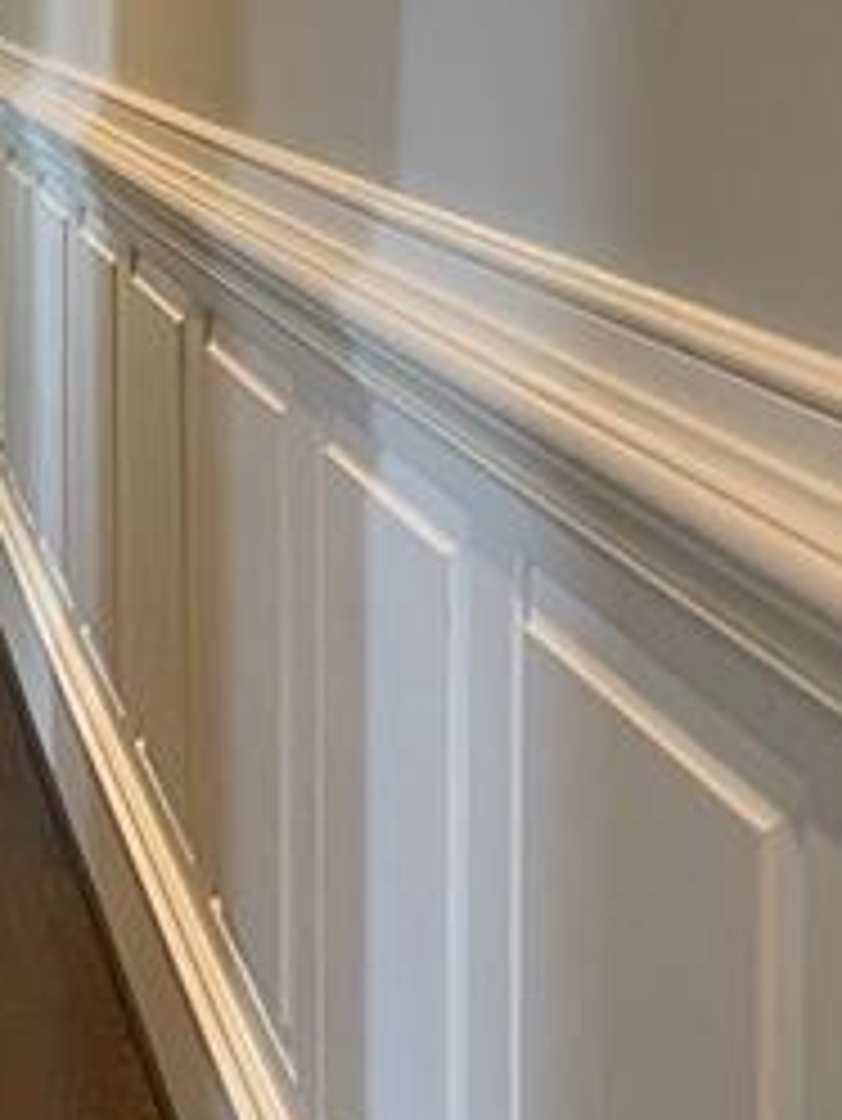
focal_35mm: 77
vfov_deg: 24.5
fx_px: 2495
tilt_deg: -5.2
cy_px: 99
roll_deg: +1.2
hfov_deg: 18.2
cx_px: -176
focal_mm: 5.1
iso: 320
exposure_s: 1/60
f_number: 1.6
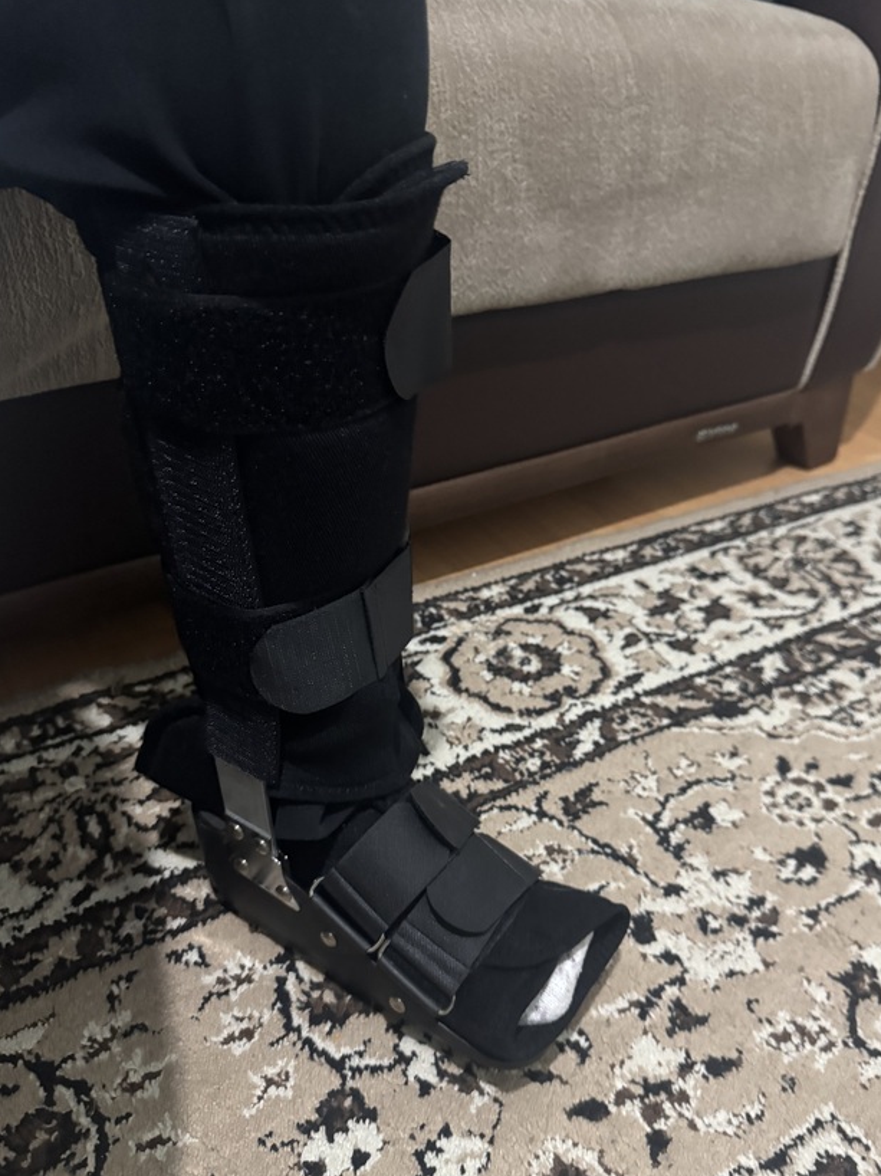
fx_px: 917
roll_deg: -5.0
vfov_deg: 65.2
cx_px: 470
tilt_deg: -36.3
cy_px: 647
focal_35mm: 27
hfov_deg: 51.3
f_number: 1.78
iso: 1000
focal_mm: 6.76
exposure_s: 1/30
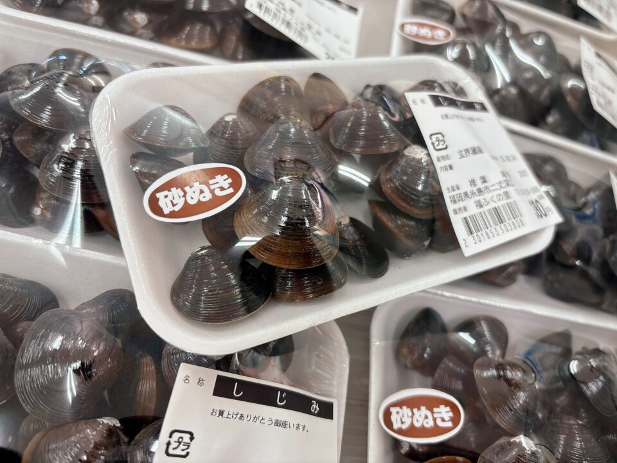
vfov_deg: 53.1
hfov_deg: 67.3
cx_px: 308
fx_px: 463
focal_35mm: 26
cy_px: 232
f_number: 1.6
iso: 80
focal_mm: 5.96
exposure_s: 1/60
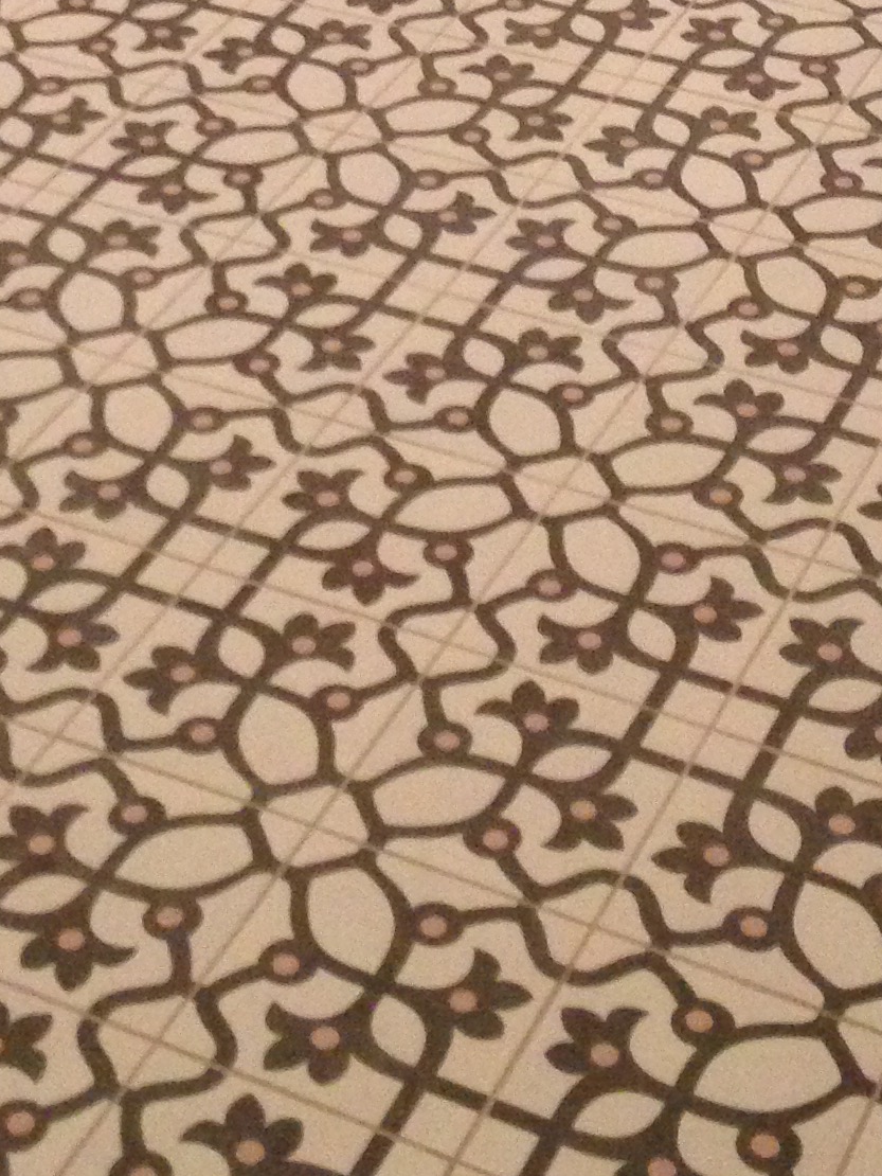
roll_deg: +1.2
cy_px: -52
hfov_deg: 15.2
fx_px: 3294
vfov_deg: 19.5
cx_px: 356
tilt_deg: -28.0
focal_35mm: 97
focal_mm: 4.12
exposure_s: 1/20
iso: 400
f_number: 2.4
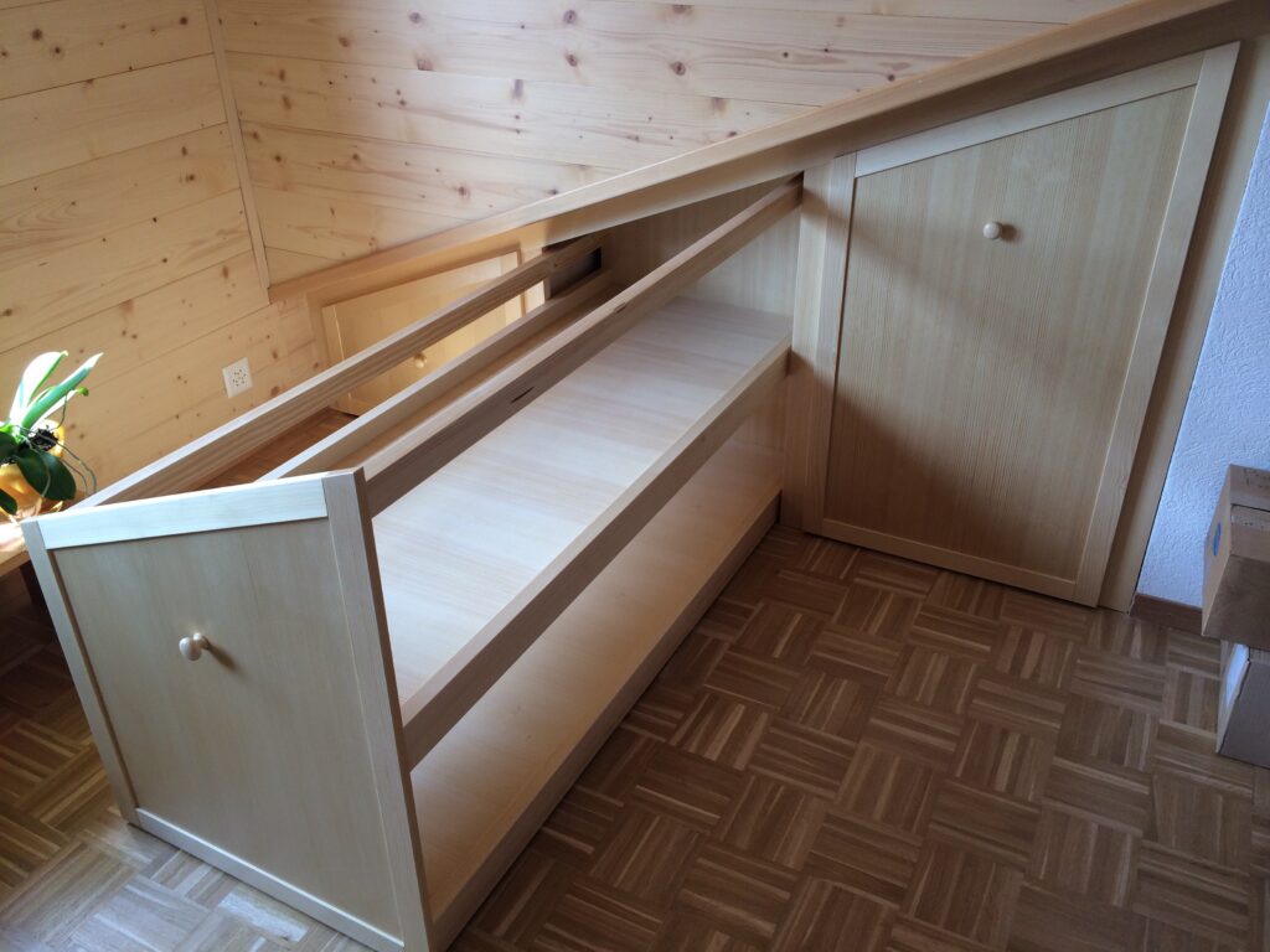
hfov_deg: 60.0
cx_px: 635
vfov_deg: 46.8
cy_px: 476
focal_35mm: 30
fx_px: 1101
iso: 50
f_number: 2.2
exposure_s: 1/100
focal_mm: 4.12
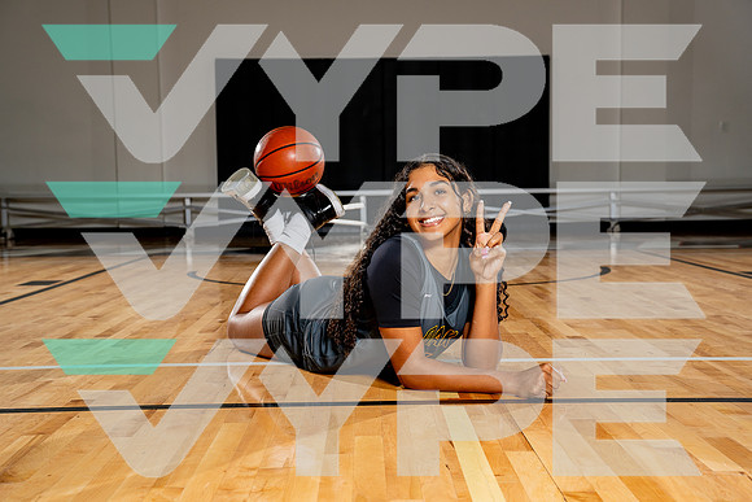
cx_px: 376
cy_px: 251
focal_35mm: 50
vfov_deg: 27.0
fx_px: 1045
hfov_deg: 39.6
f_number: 5.6
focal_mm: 50
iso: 200
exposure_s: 1/250
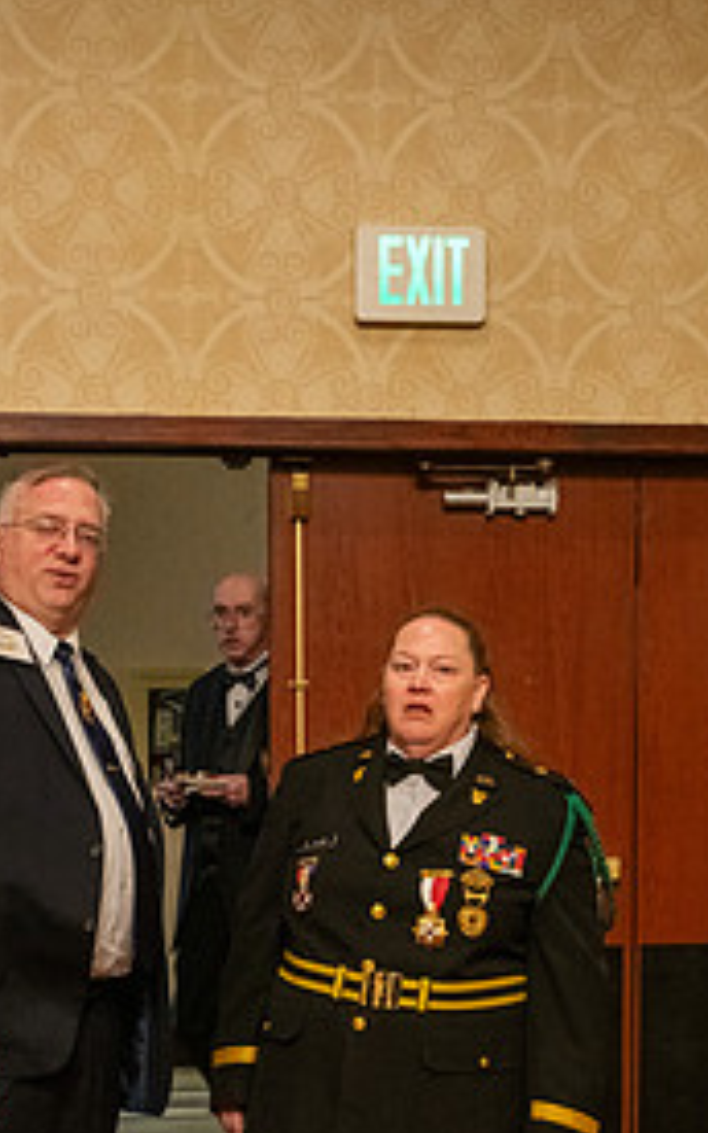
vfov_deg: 29.0
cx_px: 300
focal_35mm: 70
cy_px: 836
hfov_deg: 18.6
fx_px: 2160
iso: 4000
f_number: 4.5
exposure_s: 1/50
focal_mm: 42
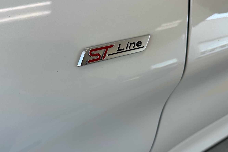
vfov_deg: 43.5
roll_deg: -9.5
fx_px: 190
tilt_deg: -40.2
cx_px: 104
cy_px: 66
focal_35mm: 30
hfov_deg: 61.8
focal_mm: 6.86
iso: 64
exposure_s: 1/120
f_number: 1.78
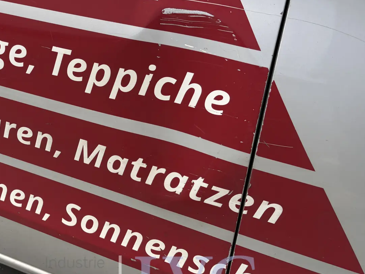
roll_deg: -1.9
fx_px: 485
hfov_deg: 39.4
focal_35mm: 46
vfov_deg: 31.4
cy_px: 112
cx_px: 65
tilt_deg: -23.8
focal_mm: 5.96
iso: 100
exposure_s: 1/121
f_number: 1.6
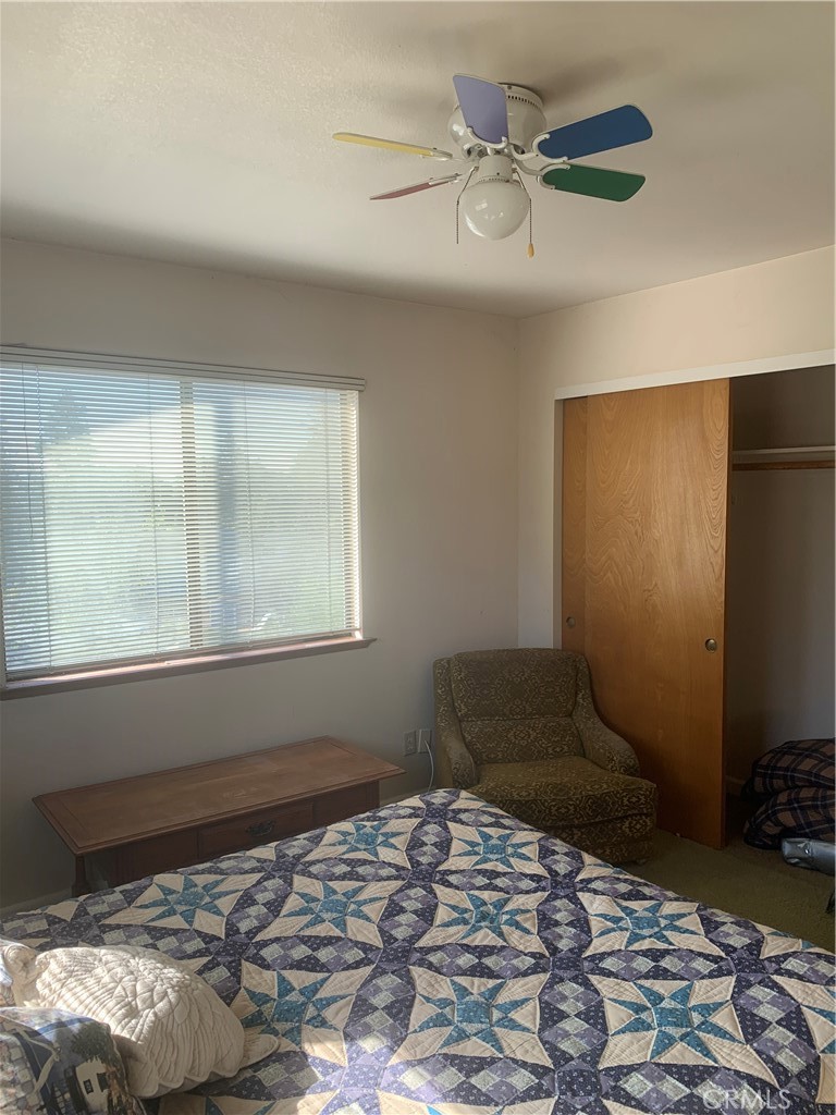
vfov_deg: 67.3
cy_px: 558
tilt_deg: -3.9
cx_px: 418
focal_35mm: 26
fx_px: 837
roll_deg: +0.5
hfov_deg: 53.1
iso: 32
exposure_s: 1/121
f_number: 1.8
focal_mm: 4.25
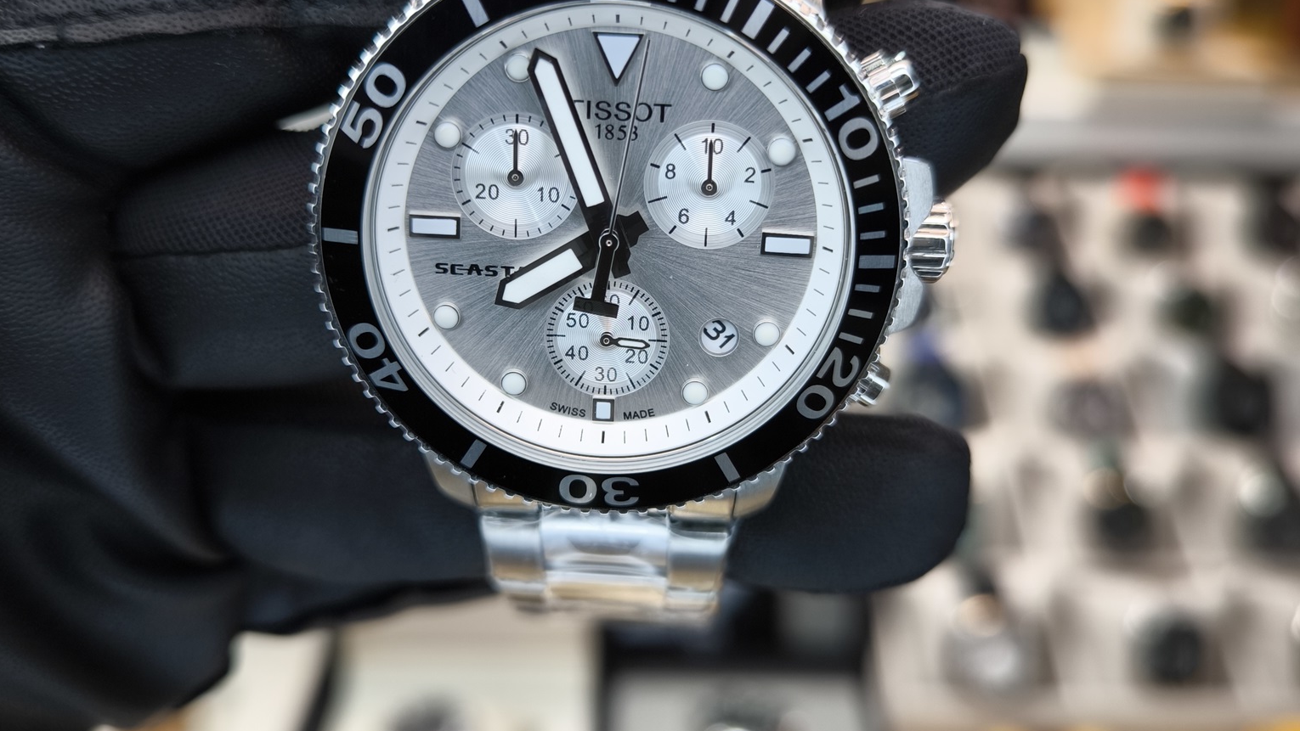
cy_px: 336
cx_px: 648
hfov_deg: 56.6
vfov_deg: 33.7
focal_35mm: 35
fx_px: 1207
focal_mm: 6.92
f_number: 1.9
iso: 80
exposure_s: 1/250
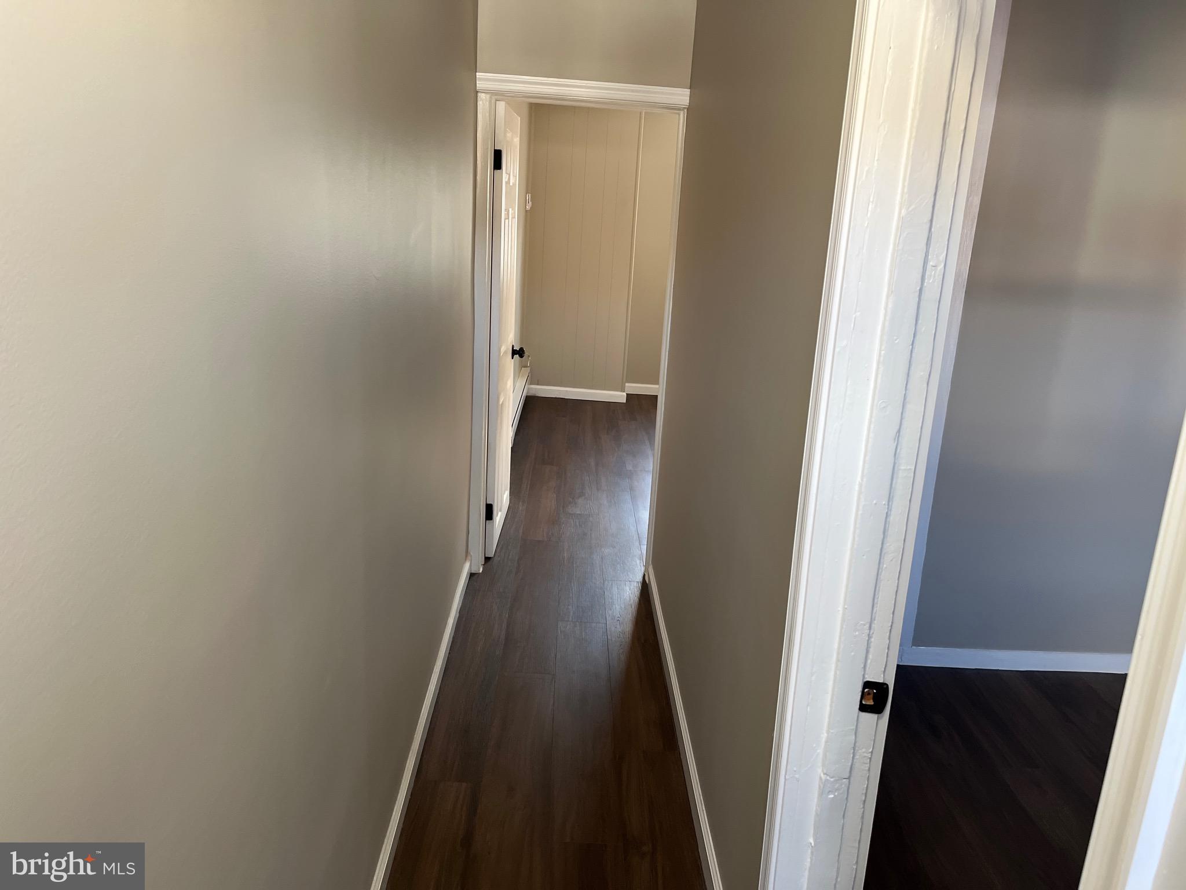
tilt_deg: -13.4
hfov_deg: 67.3
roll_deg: -2.1
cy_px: 445
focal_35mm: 26
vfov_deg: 53.1
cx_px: 593
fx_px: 891
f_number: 1.6
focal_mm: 5.1
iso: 125
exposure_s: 1/120
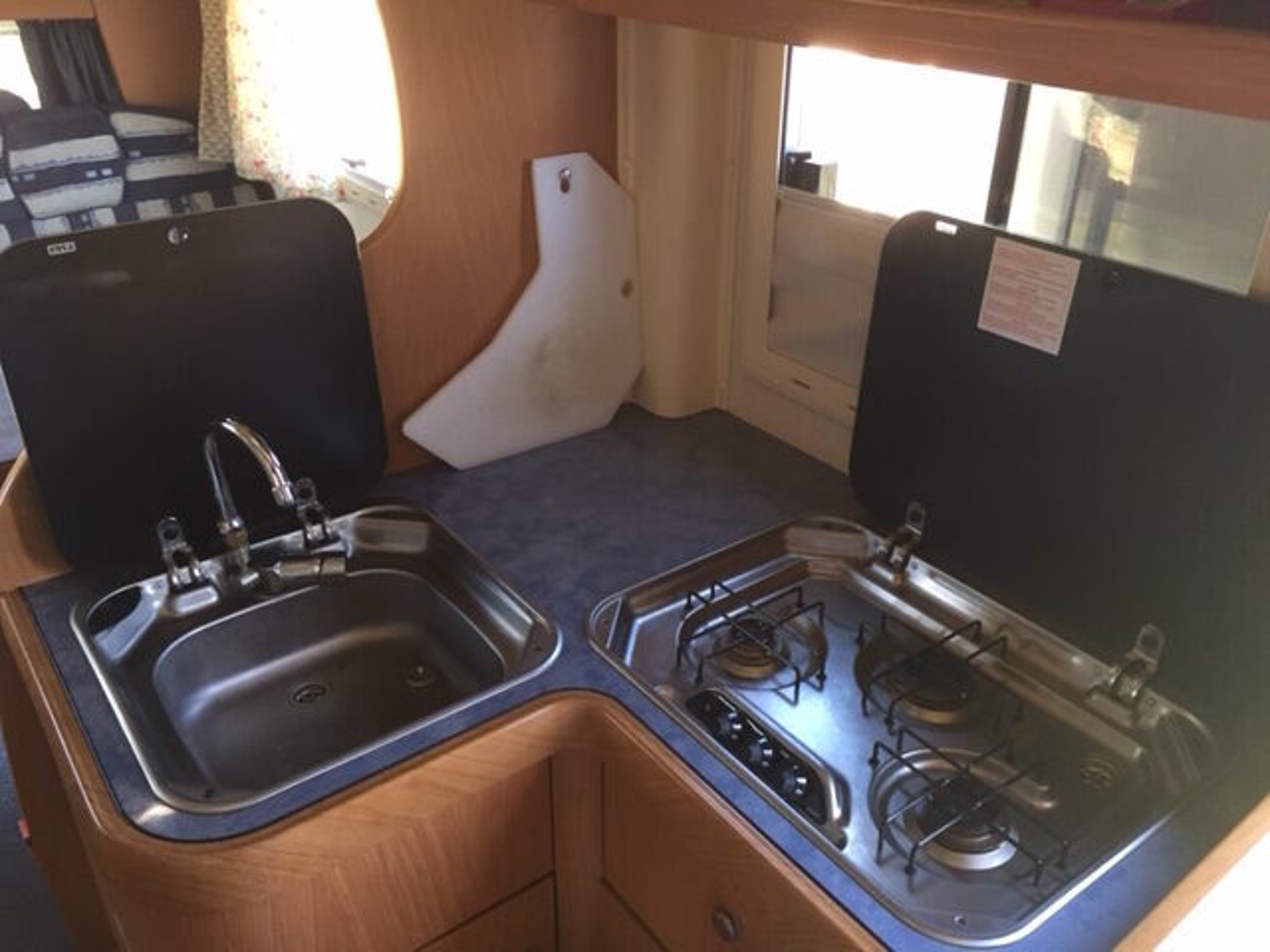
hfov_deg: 61.7
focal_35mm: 29
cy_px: 476
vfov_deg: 48.2
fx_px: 1064
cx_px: 635
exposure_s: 1/33
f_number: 2.2
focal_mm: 4.15
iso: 64
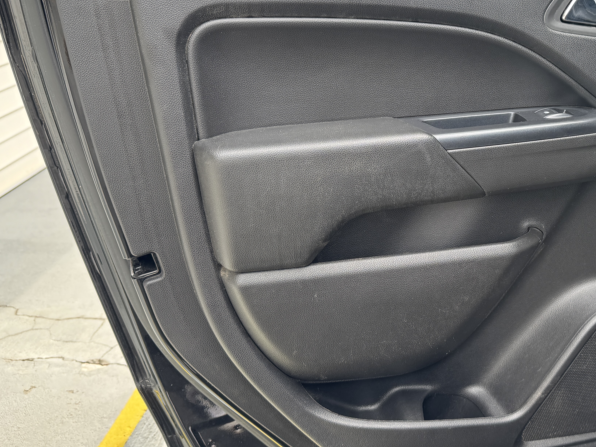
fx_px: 723
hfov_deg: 43.3
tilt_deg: -20.7
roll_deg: +0.9
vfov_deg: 34.1
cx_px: 451
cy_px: 157
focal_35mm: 42
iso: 64
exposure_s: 1/273
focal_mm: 6.76
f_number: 1.78
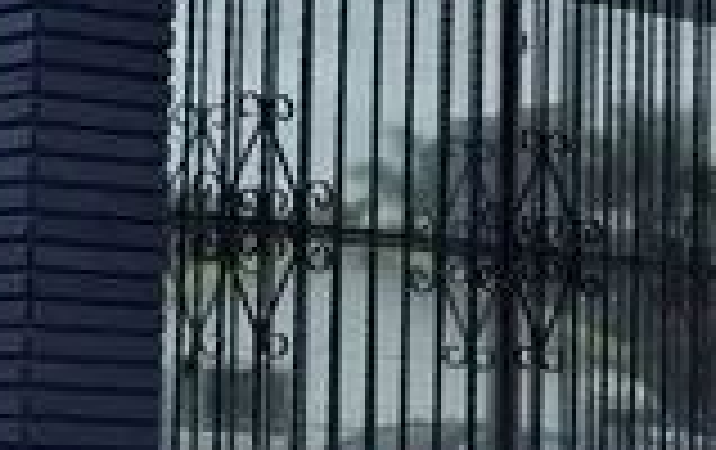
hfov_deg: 17.8
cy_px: 302
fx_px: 1916
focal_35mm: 98
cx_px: -495
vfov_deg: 13.4
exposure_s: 1/7944
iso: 80
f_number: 1.7
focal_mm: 6.3
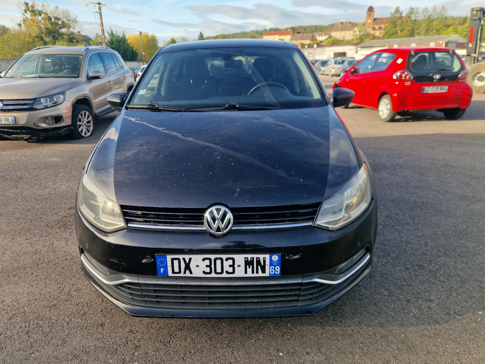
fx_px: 322
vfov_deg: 58.9
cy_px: 182
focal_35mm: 23
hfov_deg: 73.9
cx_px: 242
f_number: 1.8
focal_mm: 5.4
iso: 50
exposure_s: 1/455
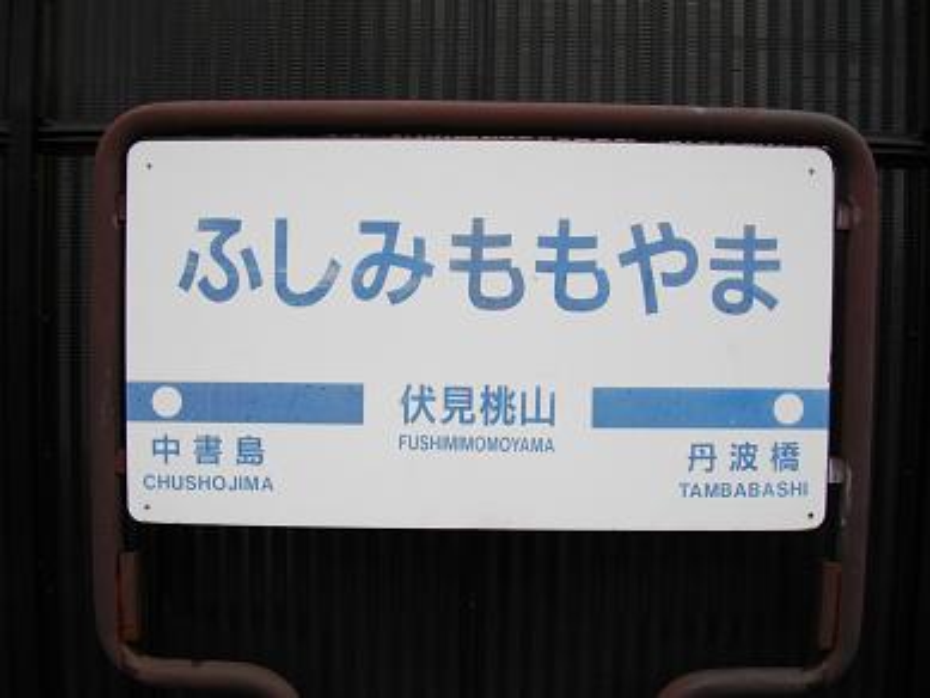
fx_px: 860
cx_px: 465
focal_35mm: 32
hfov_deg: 56.8
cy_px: 349
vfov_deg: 44.2
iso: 100
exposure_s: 1/250
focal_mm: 5.7
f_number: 2.9
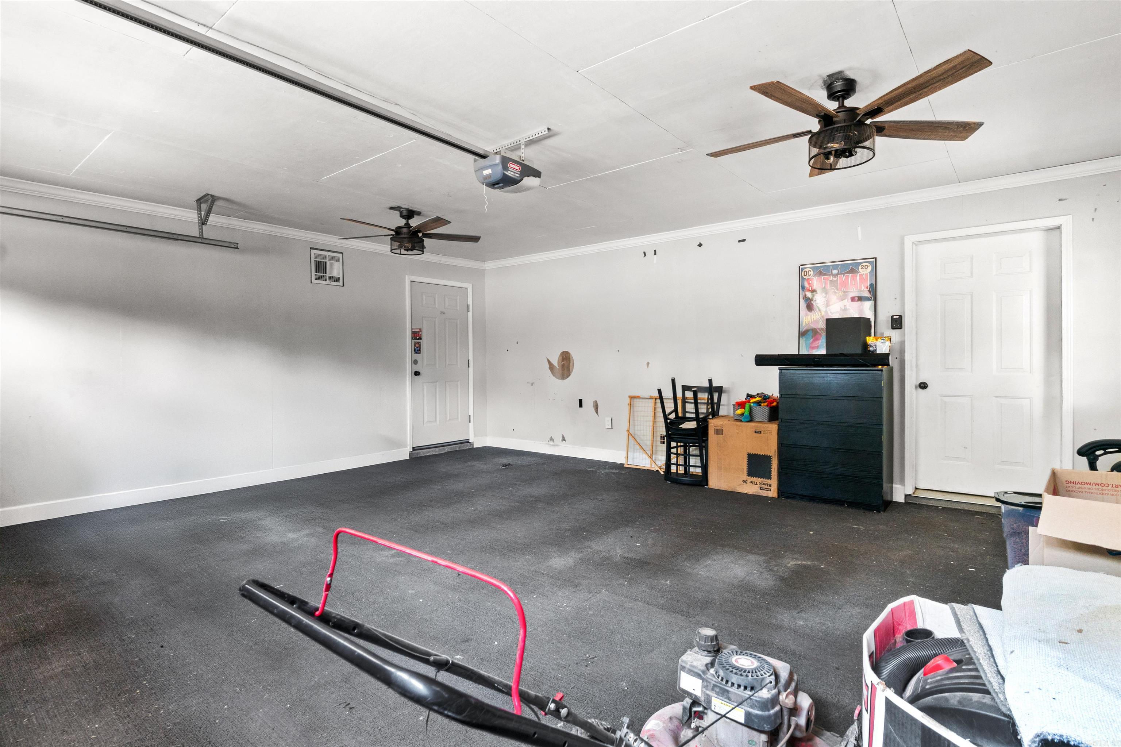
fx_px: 560
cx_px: 560
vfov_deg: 67.4
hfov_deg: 90.0
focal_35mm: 18
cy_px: 374
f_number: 9
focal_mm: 12
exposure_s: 1/1.25
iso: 250
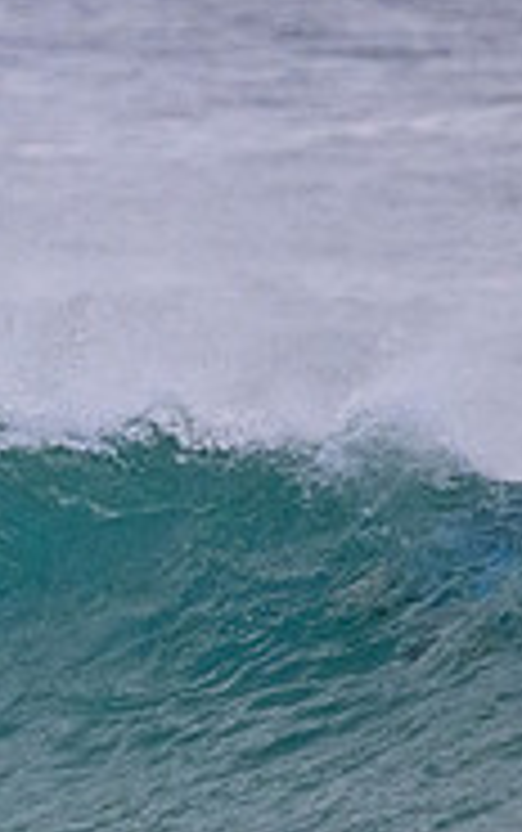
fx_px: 63176
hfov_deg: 0.5
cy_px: 550
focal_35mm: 2782
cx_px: -503
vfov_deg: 0.8
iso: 5600
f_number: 11
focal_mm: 800
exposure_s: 1/320
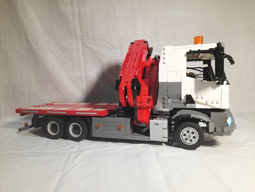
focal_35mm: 25
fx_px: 184
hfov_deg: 69.4
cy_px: 96
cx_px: 128
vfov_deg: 54.9
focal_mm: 4.6
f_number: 2
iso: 320
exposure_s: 1/30
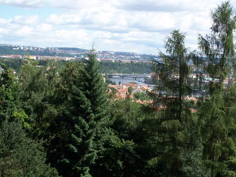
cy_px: 85
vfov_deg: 23.7
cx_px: 123
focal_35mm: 62
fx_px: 423
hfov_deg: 31.2
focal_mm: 12.6
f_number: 3.2
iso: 64
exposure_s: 1/500
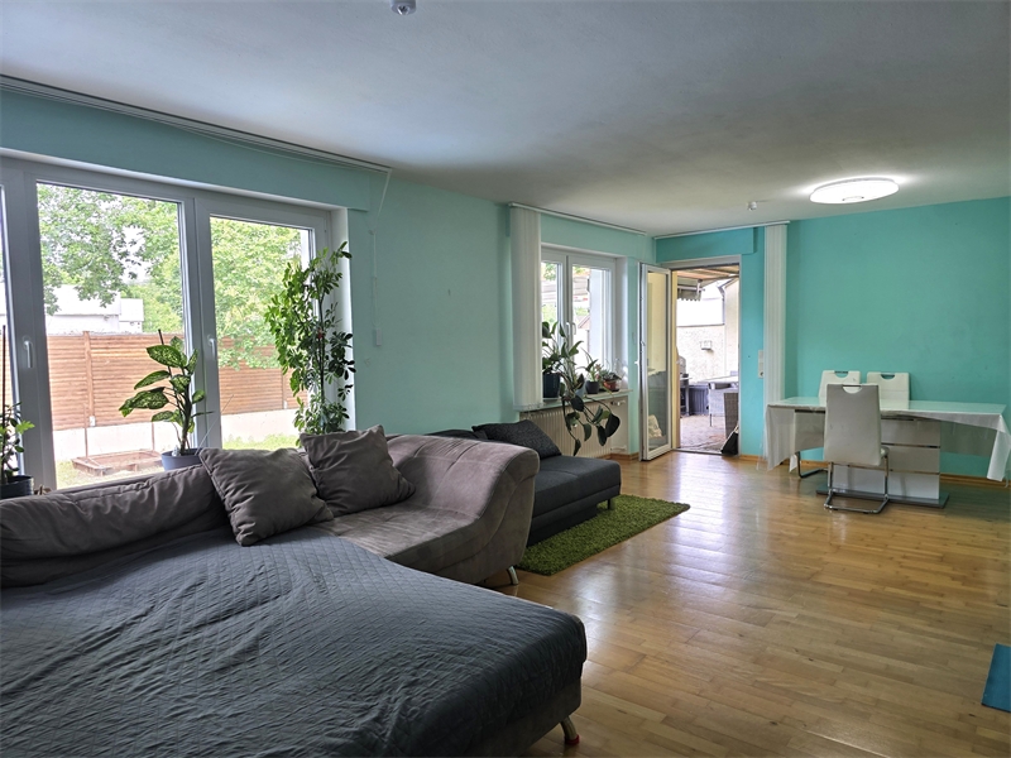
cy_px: 379
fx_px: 672
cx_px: 506
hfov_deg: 73.9
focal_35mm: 23
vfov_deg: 58.9
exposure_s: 1/61.8
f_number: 1.7
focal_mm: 6.3
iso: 50
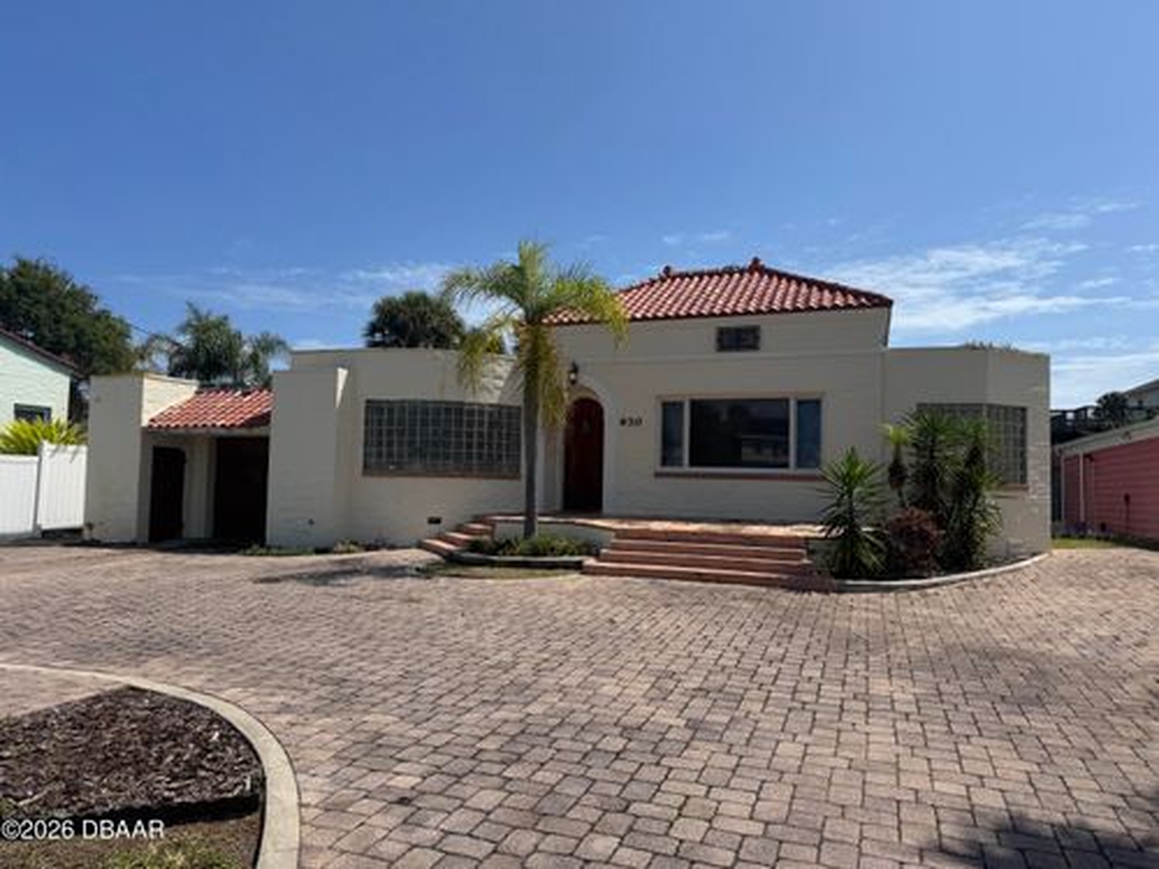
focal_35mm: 24
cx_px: 580
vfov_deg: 56.8
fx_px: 804
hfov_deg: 71.6
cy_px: 434
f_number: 1.78
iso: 80
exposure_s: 1/7092
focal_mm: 6.76
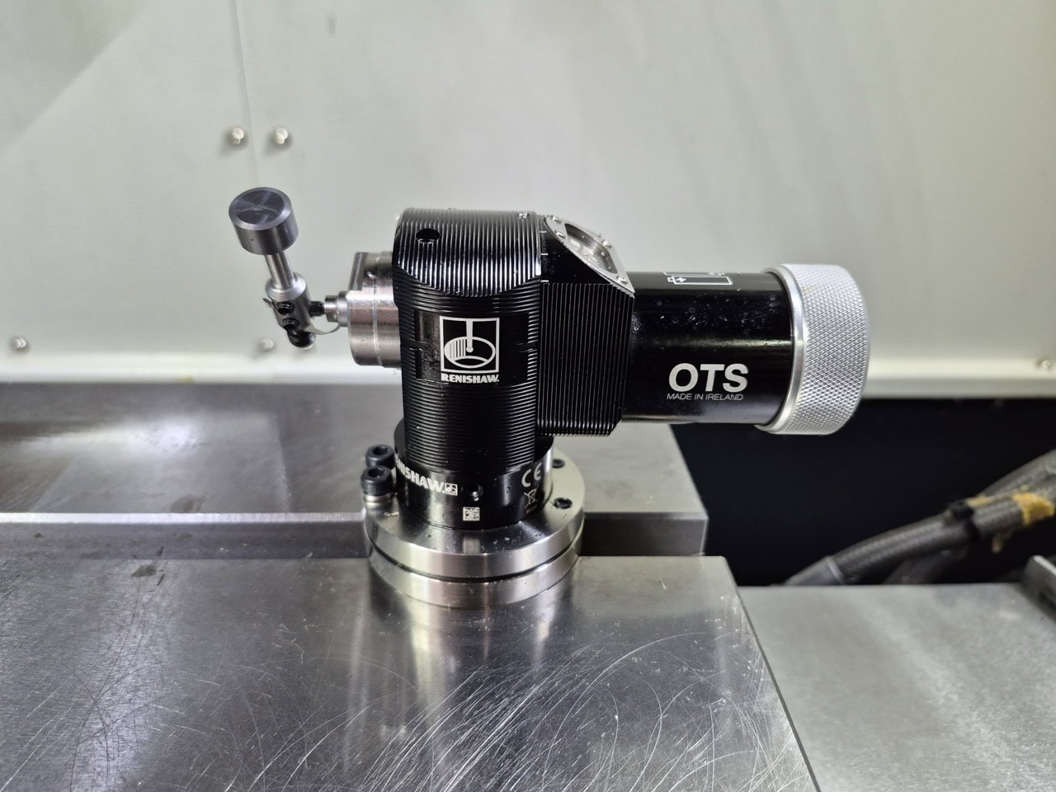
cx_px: 528
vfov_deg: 58.9
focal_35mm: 23
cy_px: 396
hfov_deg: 73.9
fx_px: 702
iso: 400
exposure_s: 1/120
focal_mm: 5.4
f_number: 1.8
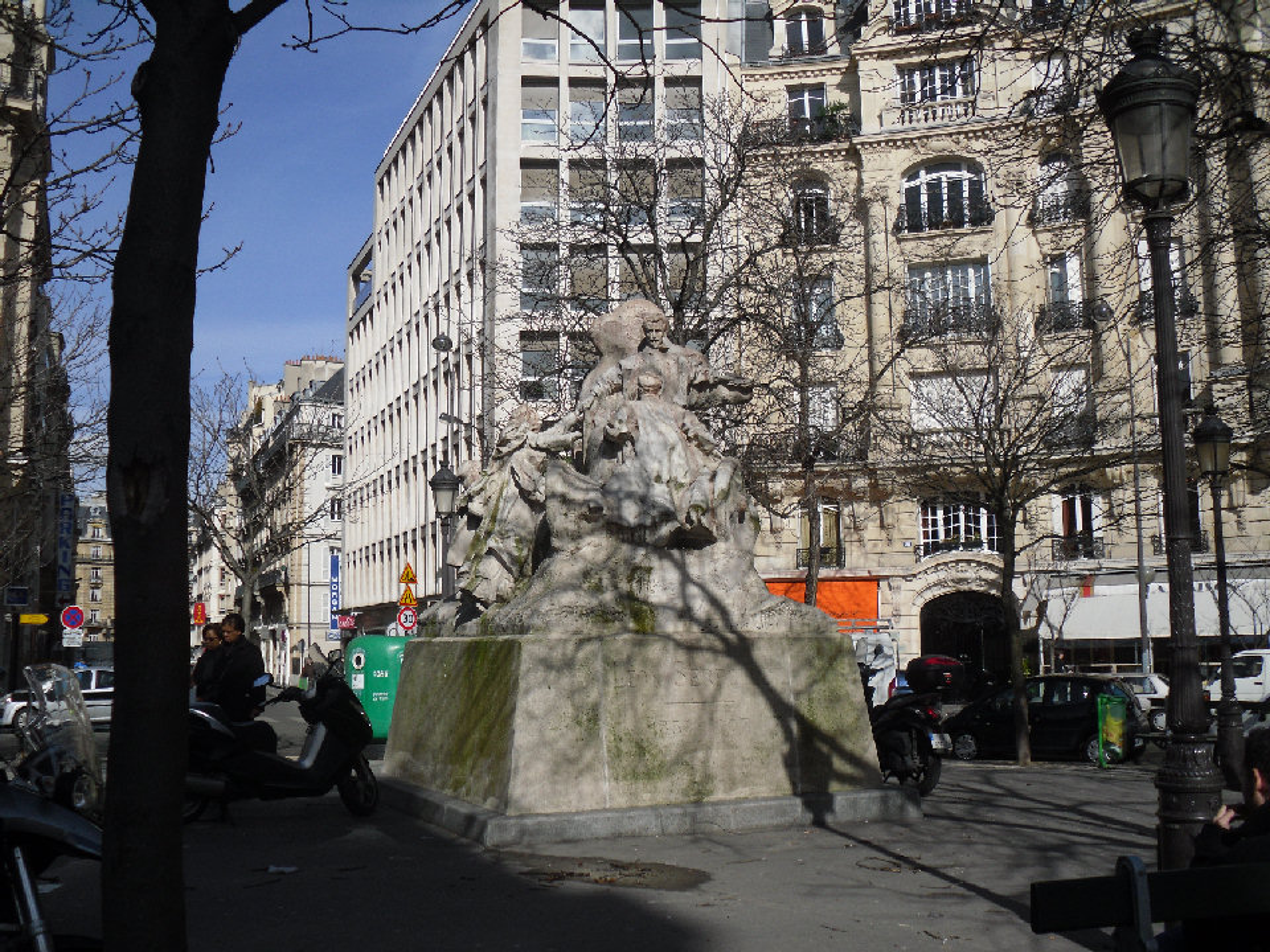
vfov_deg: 40.7
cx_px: 635
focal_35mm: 35
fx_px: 1284
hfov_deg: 52.6
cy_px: 476
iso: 80
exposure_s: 1/291
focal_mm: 6.3
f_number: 7.6
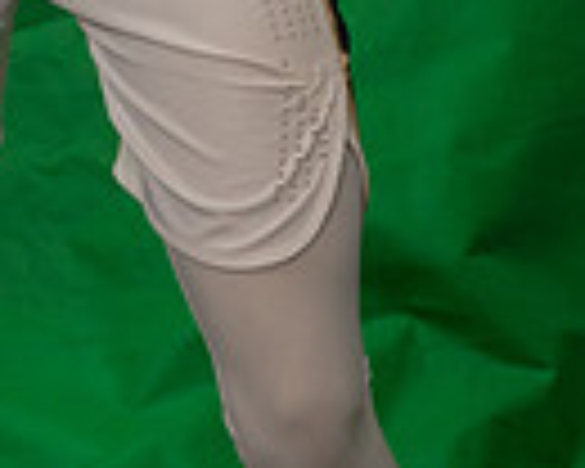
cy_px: -752
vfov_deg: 9.2
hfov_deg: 12.8
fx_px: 2510
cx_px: -187
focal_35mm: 145
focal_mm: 24
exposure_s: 1/60
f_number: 20
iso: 800
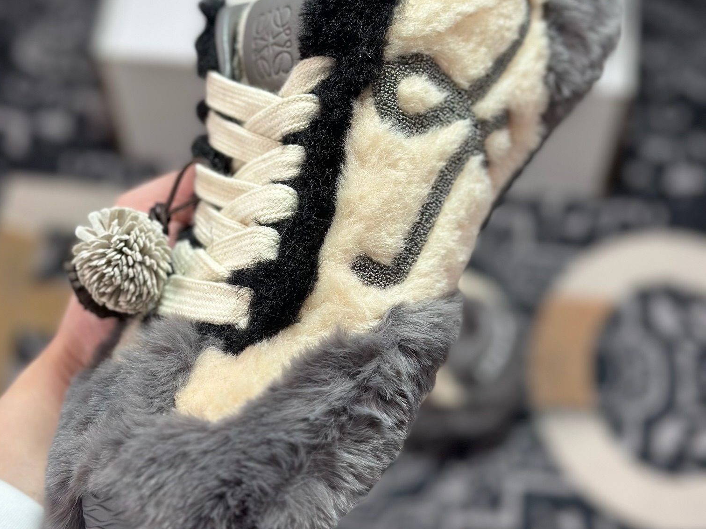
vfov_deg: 22.5
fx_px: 1326
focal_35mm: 65
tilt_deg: -57.5
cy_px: 206
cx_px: 348
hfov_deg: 29.8
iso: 80
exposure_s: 1/962
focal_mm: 6.86
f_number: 1.78
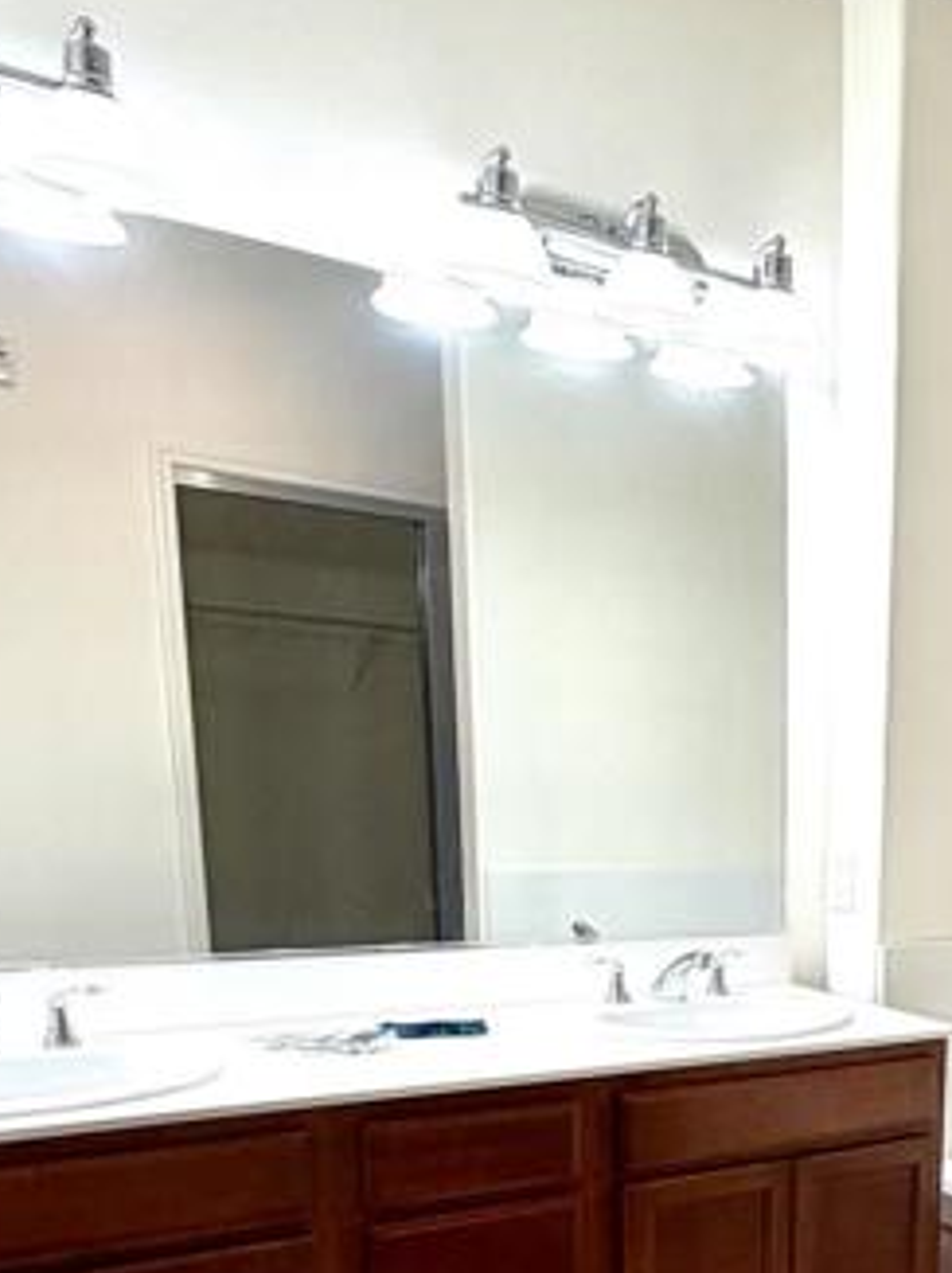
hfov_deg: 28.8
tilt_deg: -12.8
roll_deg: -3.5
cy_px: 1097
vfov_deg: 40.4
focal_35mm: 44
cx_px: 1124
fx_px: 1616
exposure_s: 1/120
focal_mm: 2.22
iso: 100
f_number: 2.2
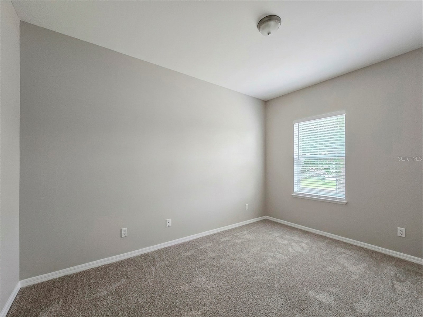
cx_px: 212
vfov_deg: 89.9
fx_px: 159
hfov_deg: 106.2
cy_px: 158
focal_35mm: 13
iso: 400
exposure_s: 1/60
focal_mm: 2.2
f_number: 2.2
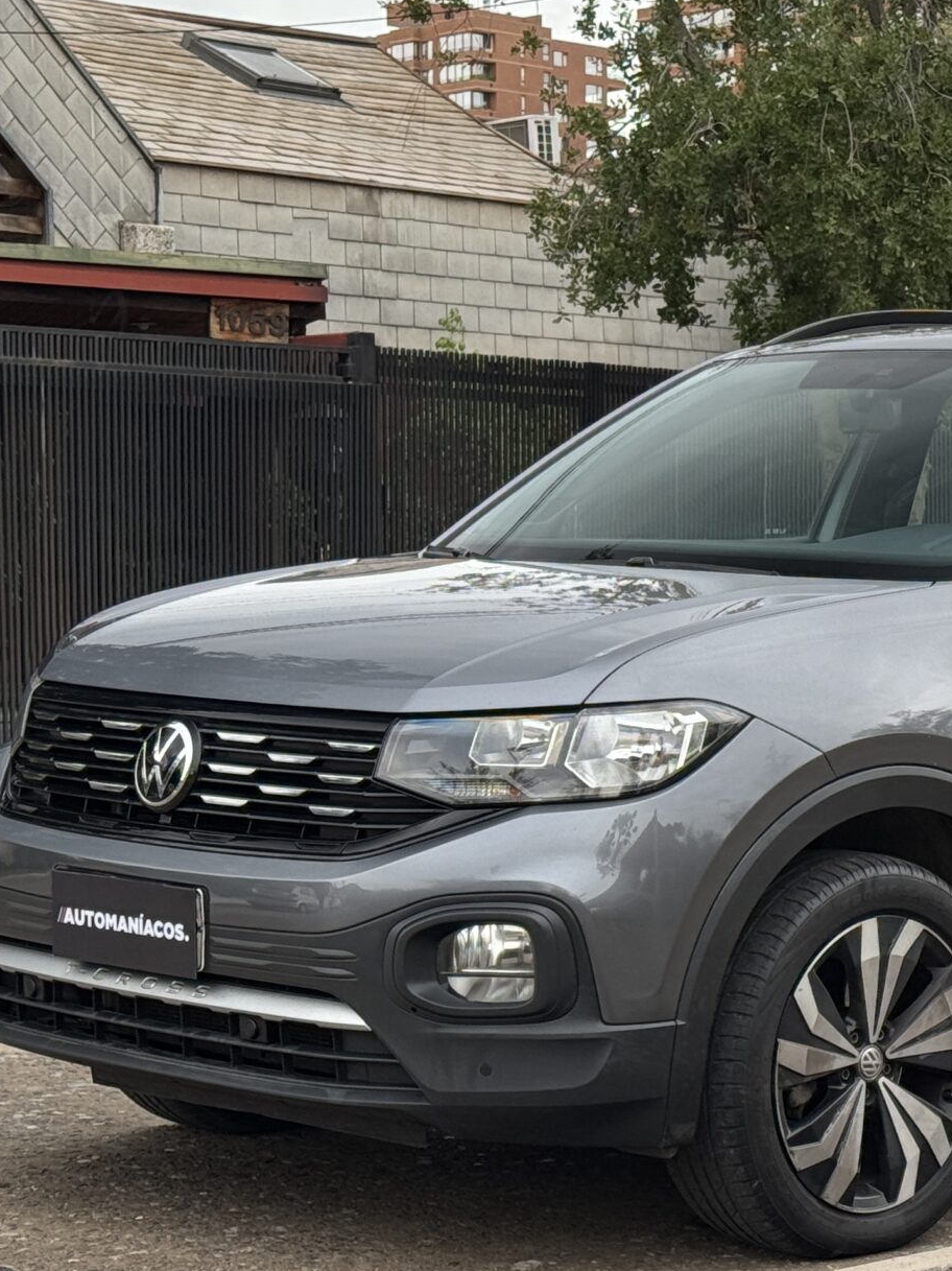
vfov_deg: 19.5
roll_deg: -0.1
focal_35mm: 101
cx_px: 941
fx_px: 3706
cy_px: 656
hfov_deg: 14.4
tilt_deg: -0.1
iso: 80
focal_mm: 6.76
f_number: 1.78
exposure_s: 1/150
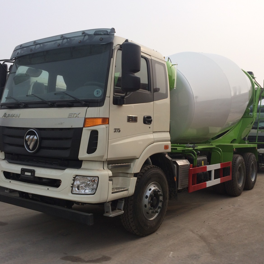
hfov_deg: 47.2
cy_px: 134
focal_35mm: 35
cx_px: 130
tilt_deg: -0.3
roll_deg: -1.7
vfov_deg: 47.2
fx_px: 302
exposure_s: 1/1642
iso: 32
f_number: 2.2
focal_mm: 4.15
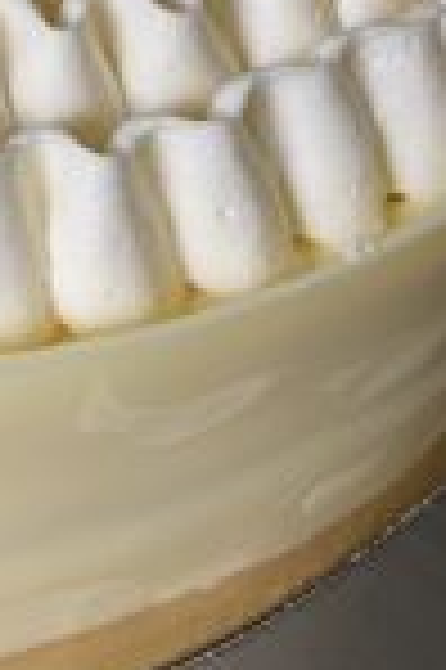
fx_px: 2254
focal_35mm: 121
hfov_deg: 11.1
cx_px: -56
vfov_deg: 16.2
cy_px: -171
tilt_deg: -50.6
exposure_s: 1/96
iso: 125
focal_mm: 4.25
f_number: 1.8
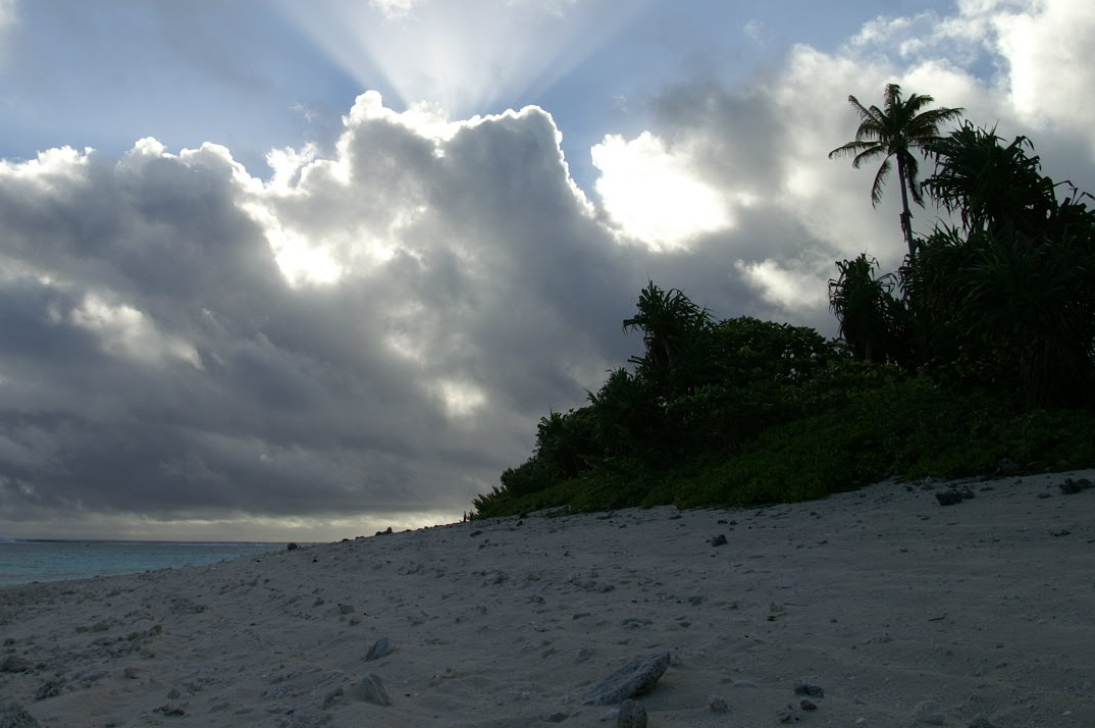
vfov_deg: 36.7
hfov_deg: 52.6
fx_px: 1085
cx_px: 368
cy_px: 236
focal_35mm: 36
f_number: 8
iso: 100
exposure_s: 1/800
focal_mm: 17
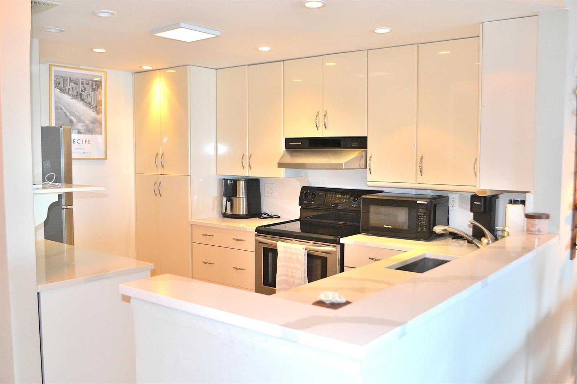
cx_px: 288
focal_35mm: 33
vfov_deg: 40.0
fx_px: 529
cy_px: 192
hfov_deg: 57.2
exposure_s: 1/60
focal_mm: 22
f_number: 3.8
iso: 720
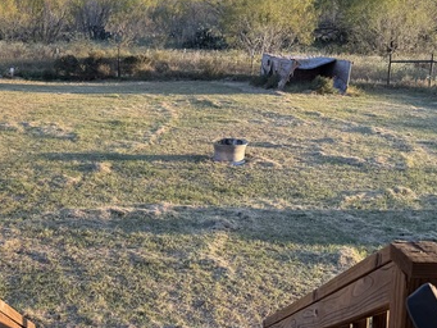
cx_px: 105
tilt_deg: -11.7
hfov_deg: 40.8
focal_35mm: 45
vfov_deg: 32.1
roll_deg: -1.4
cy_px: 132
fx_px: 568
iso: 80
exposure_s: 1/765
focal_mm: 6.76
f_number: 1.78
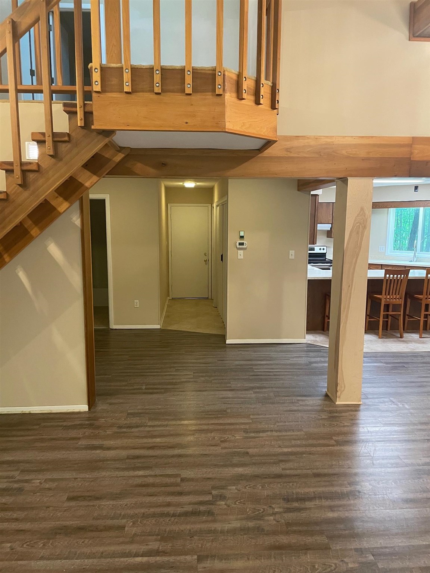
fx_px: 431
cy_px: 286
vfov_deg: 67.3
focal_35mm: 26
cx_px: 215
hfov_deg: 53.1
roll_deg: +1.2
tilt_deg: -8.8
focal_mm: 4.2
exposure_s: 1/60
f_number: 1.6
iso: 400
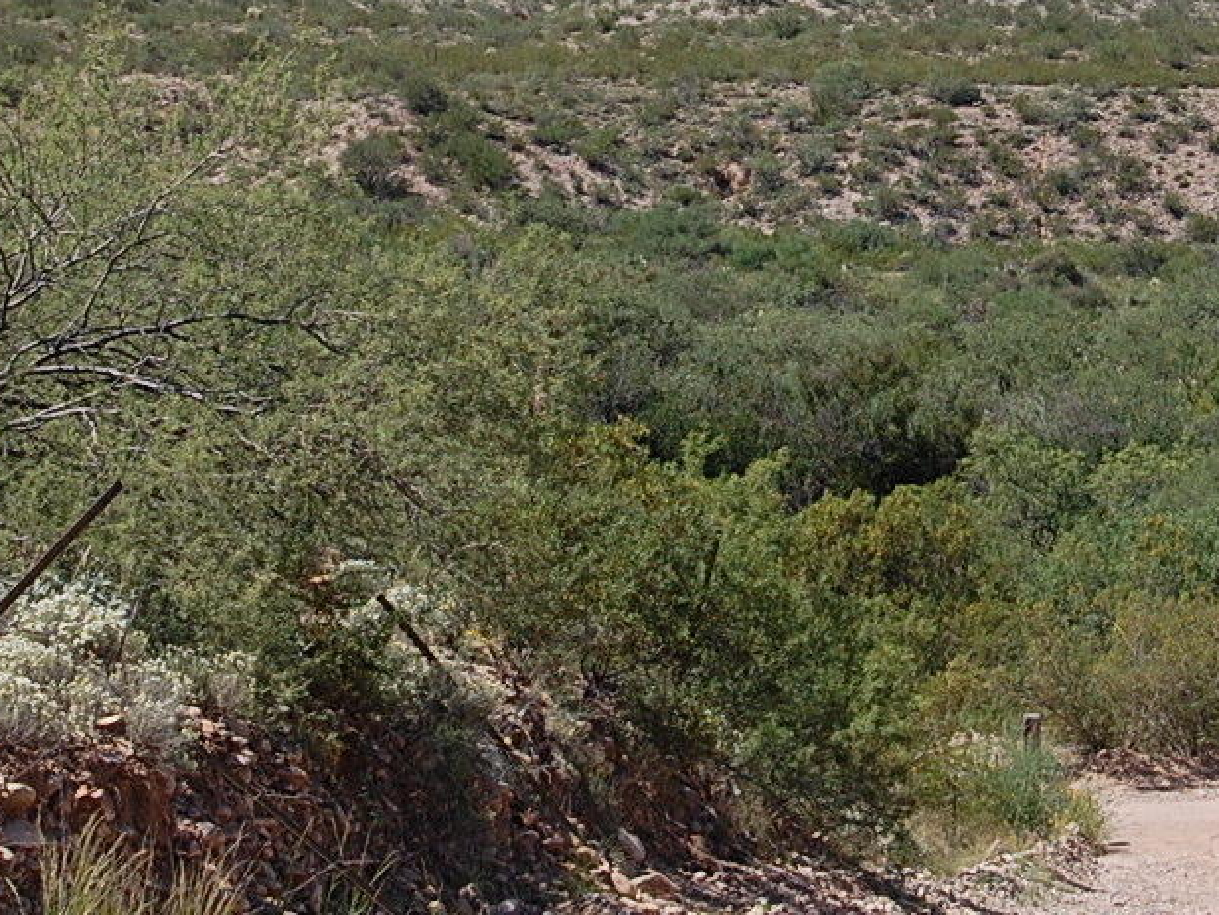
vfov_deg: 7.7
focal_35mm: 193
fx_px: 6804
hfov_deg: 10.2
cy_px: 22
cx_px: 794
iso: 200
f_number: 10
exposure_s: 1/400
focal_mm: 55
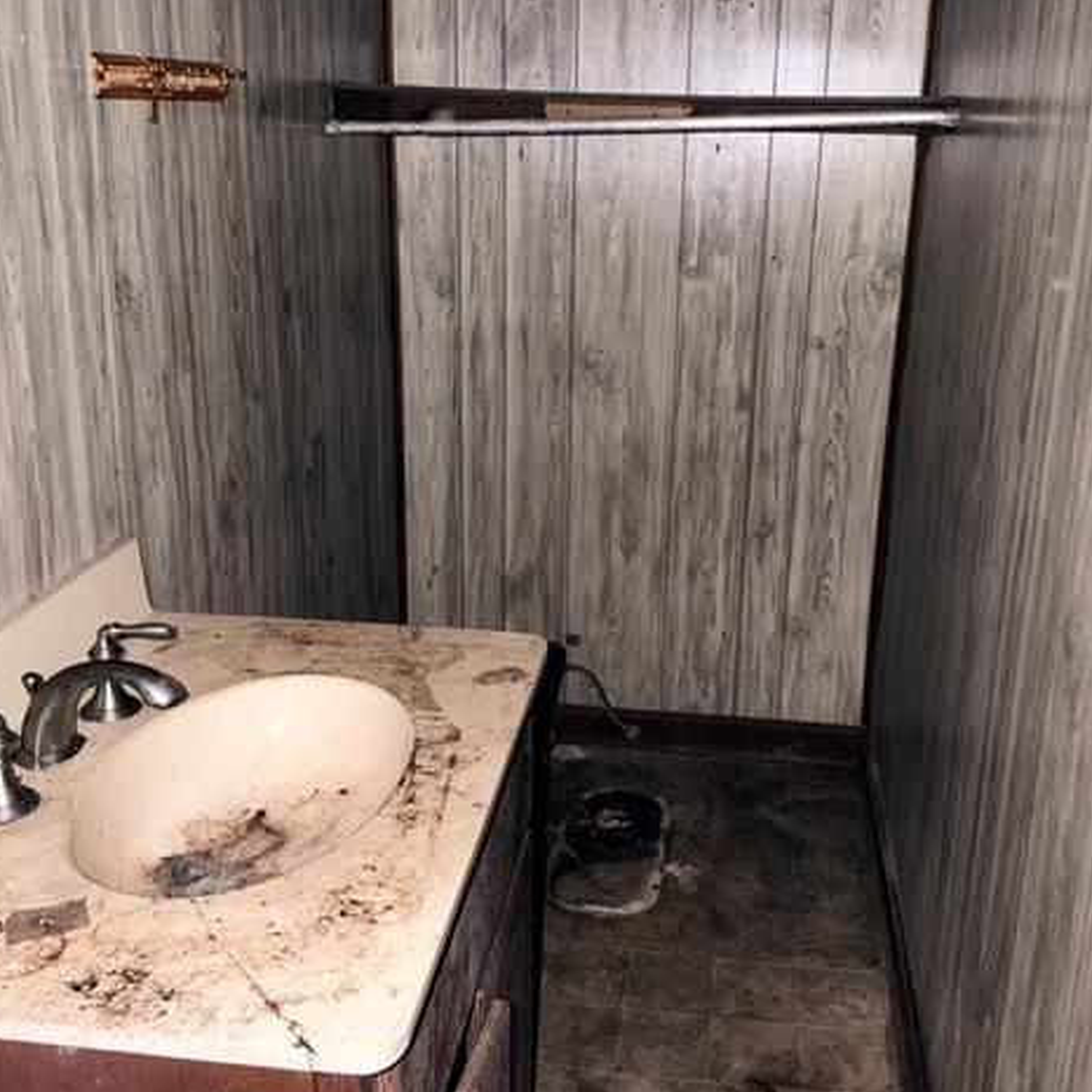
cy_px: 500
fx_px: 1249
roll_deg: -1.2
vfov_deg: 47.2
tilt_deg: -16.9
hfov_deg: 47.2
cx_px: 585
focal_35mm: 35
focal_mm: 6.76
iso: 125
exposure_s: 1/4
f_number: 1.78
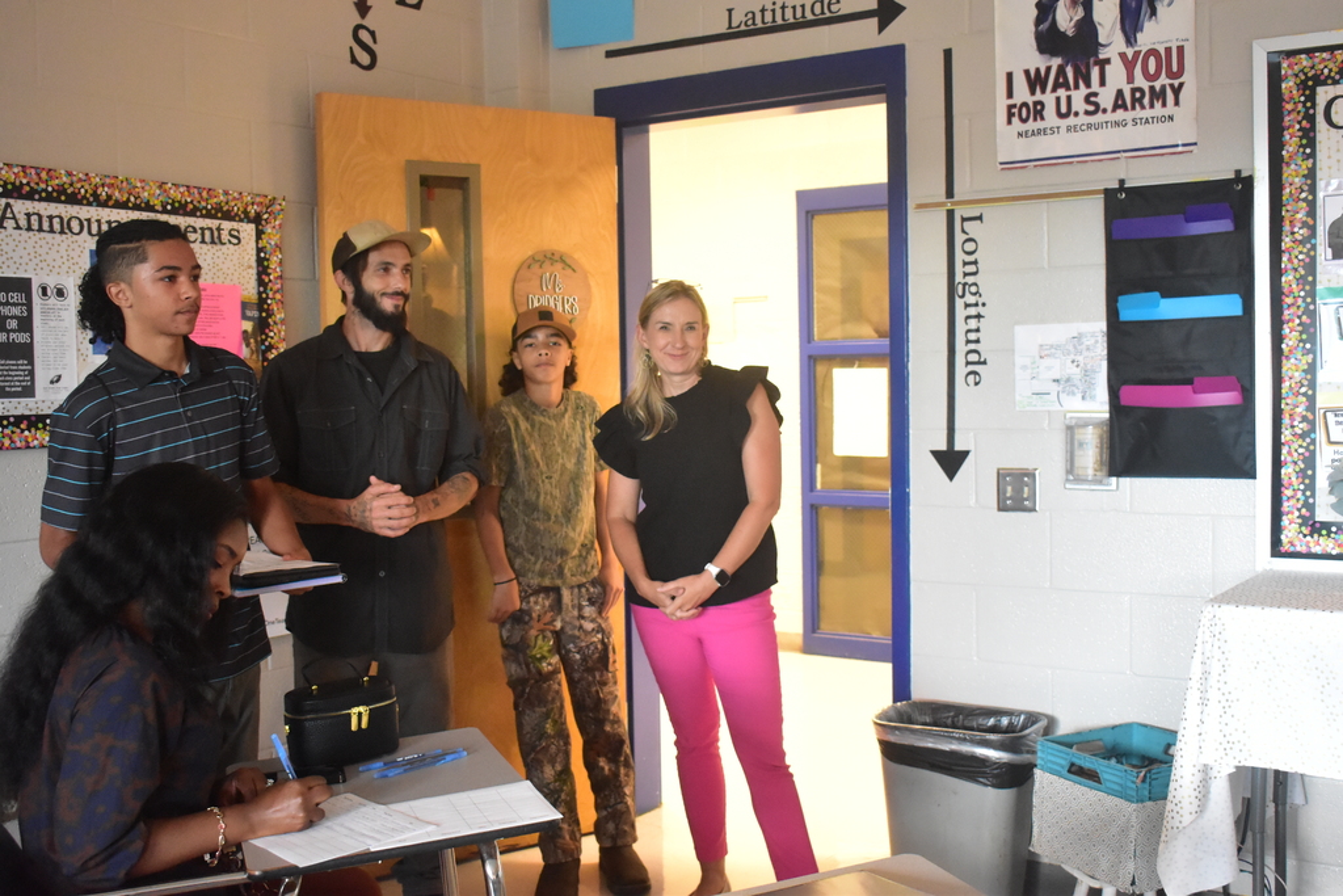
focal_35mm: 39
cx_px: 672
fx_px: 1455
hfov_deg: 49.5
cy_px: 448
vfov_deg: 34.2
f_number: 4.2
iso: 5000
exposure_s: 1/80
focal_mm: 26
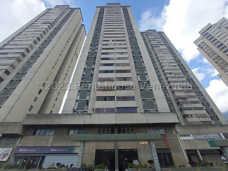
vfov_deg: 81.7
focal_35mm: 15
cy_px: 86
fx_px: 99
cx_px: 114
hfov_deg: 98.2
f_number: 2.2
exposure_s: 1/973
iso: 113
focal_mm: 1.65
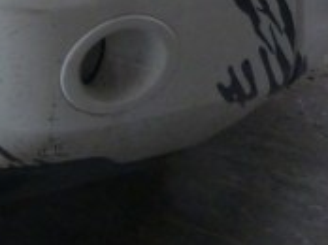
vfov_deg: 12.0
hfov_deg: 14.6
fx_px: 1088
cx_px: -302
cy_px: -164
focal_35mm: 115
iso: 160
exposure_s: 1/60
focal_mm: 4.5
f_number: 2.8
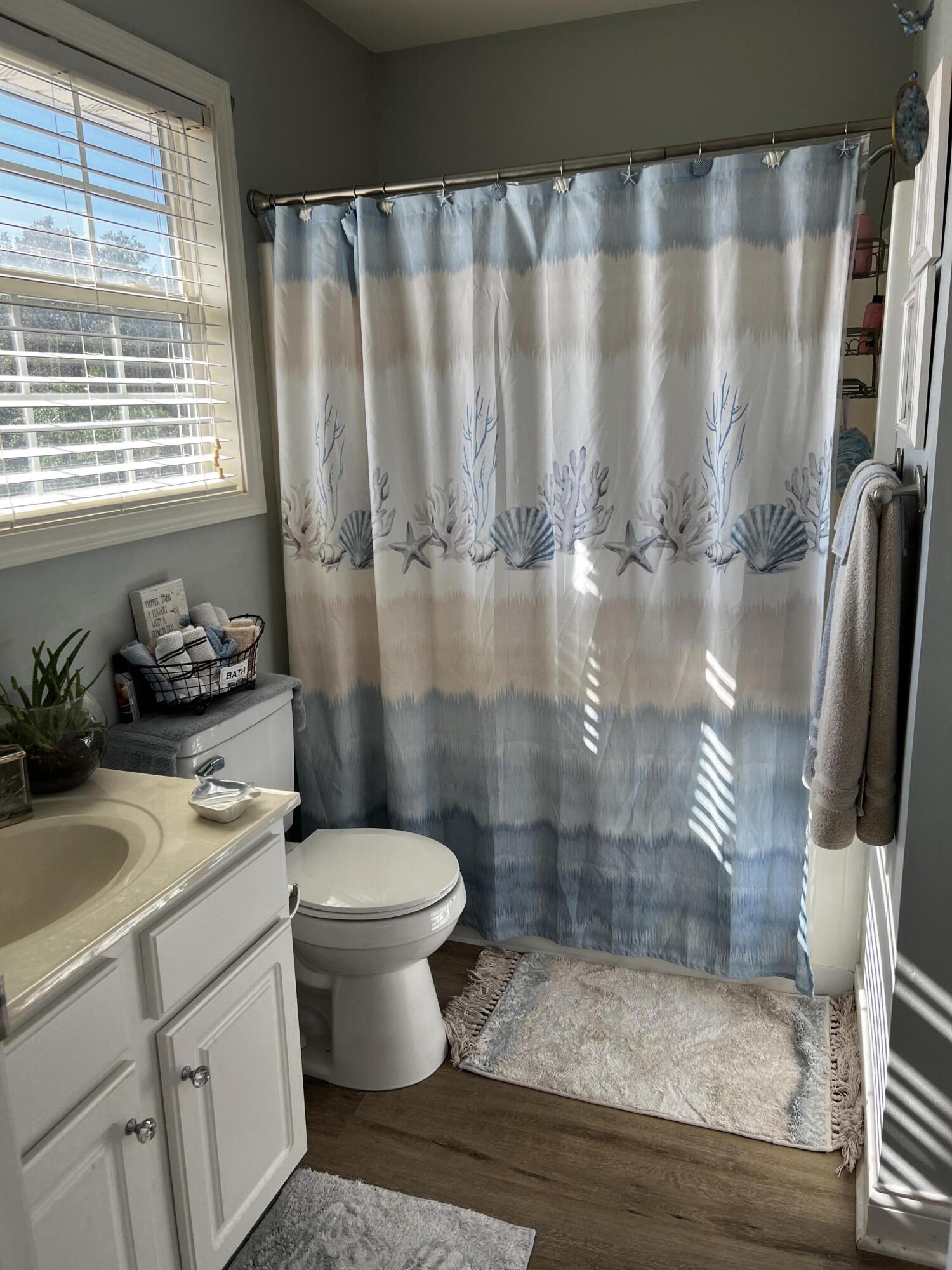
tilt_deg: -8.9
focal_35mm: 26
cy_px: 635
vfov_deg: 67.3
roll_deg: +3.4
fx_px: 953
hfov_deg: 53.1
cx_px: 476
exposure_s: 1/541
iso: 50
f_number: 1.5
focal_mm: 5.7
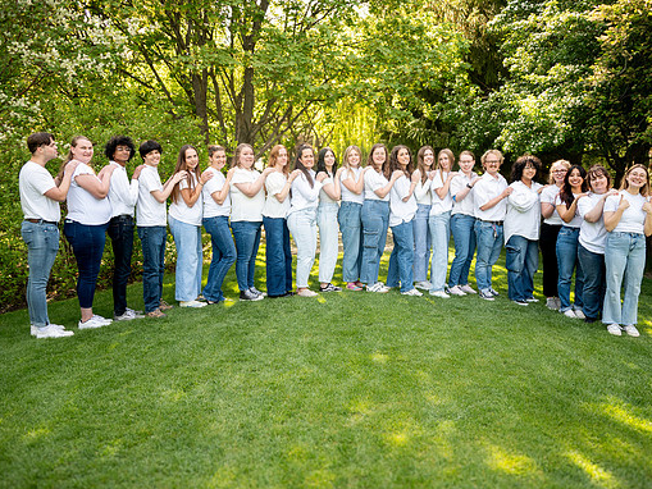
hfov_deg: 58.3
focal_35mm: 31
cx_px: 346
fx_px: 584
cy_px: 246
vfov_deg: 45.5
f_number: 4
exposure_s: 1/250
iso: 320
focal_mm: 28
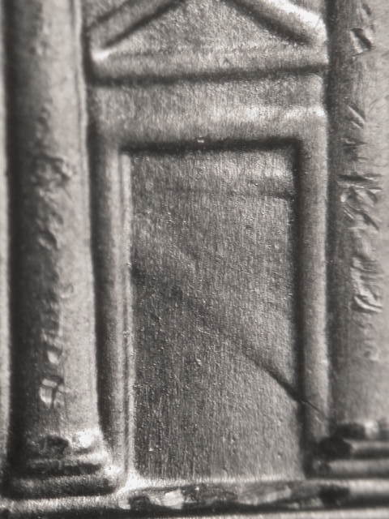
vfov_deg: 13.2
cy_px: 260
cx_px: 194
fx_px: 2248
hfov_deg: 9.9
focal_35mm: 150
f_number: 5
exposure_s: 1/9.1
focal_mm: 31.1
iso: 100
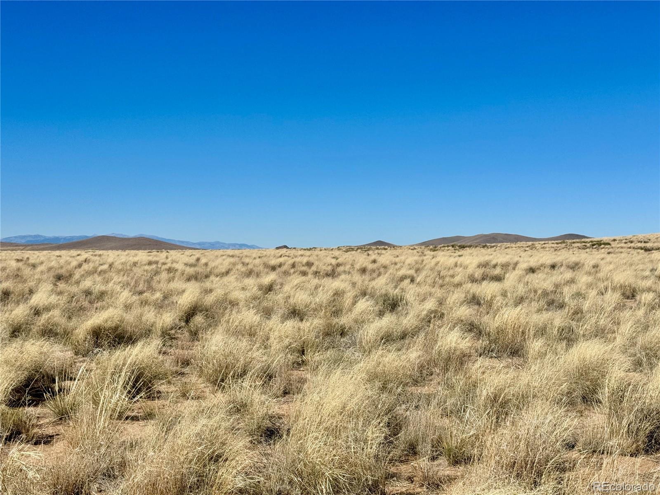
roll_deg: -0.4
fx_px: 915
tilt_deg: +0.0
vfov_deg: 30.3
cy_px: 248
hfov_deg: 39.7
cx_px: 330
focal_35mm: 48
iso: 64
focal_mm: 6.76
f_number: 1.78
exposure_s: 1/9009
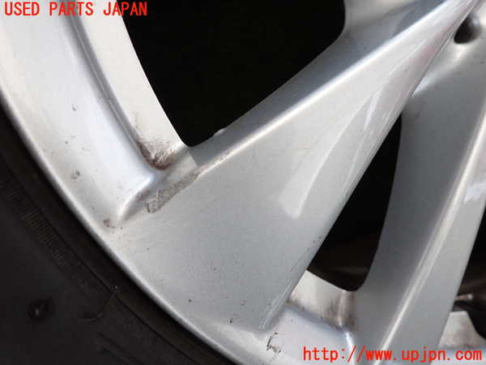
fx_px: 351
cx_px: 243
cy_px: 182
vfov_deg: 54.9
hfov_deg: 69.4
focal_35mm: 25
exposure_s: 1/50
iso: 200
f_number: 2
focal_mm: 4.5
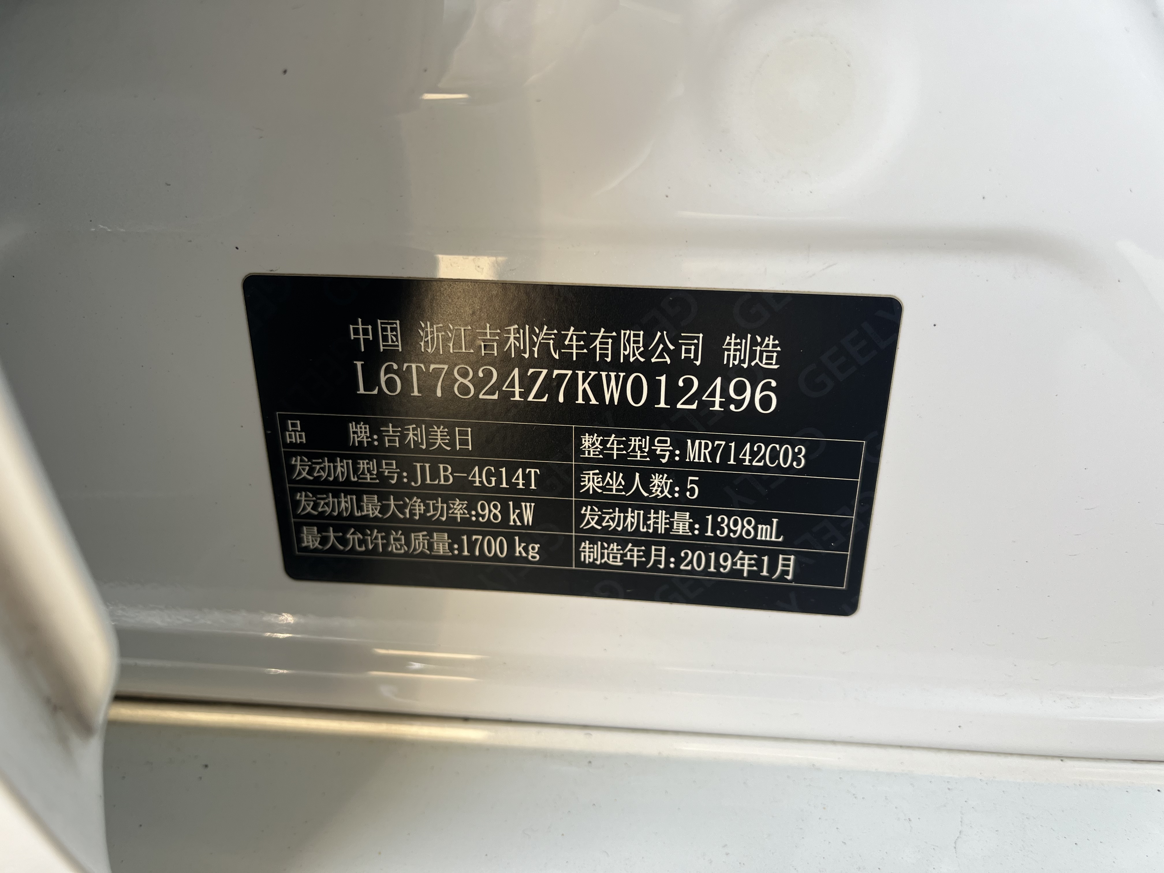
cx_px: 582
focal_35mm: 26
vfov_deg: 53.1
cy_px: 436
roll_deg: +1.8
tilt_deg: -23.4
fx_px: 874
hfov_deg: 67.3
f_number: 1.6
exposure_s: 1/121
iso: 40
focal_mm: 5.1
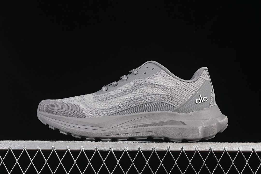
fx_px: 544
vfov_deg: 18.2
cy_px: 87
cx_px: 130
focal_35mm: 75
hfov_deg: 27.0
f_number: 7.1
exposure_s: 1/80
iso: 160
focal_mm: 50
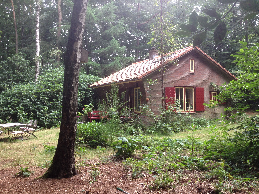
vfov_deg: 40.7
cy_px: 97
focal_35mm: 35
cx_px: 130
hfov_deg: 52.6
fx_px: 262
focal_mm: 4.28
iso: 64
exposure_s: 1/120
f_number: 2.4
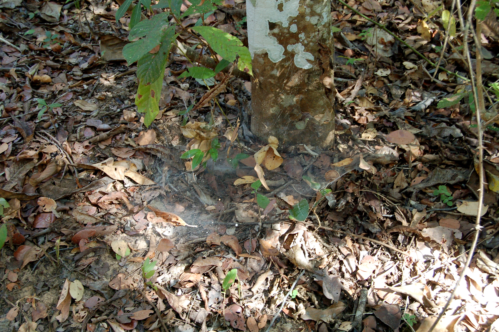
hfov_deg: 33.4
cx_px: 250
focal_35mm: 60
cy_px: 166
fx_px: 831
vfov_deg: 22.6
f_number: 7.1
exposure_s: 1/30
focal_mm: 40
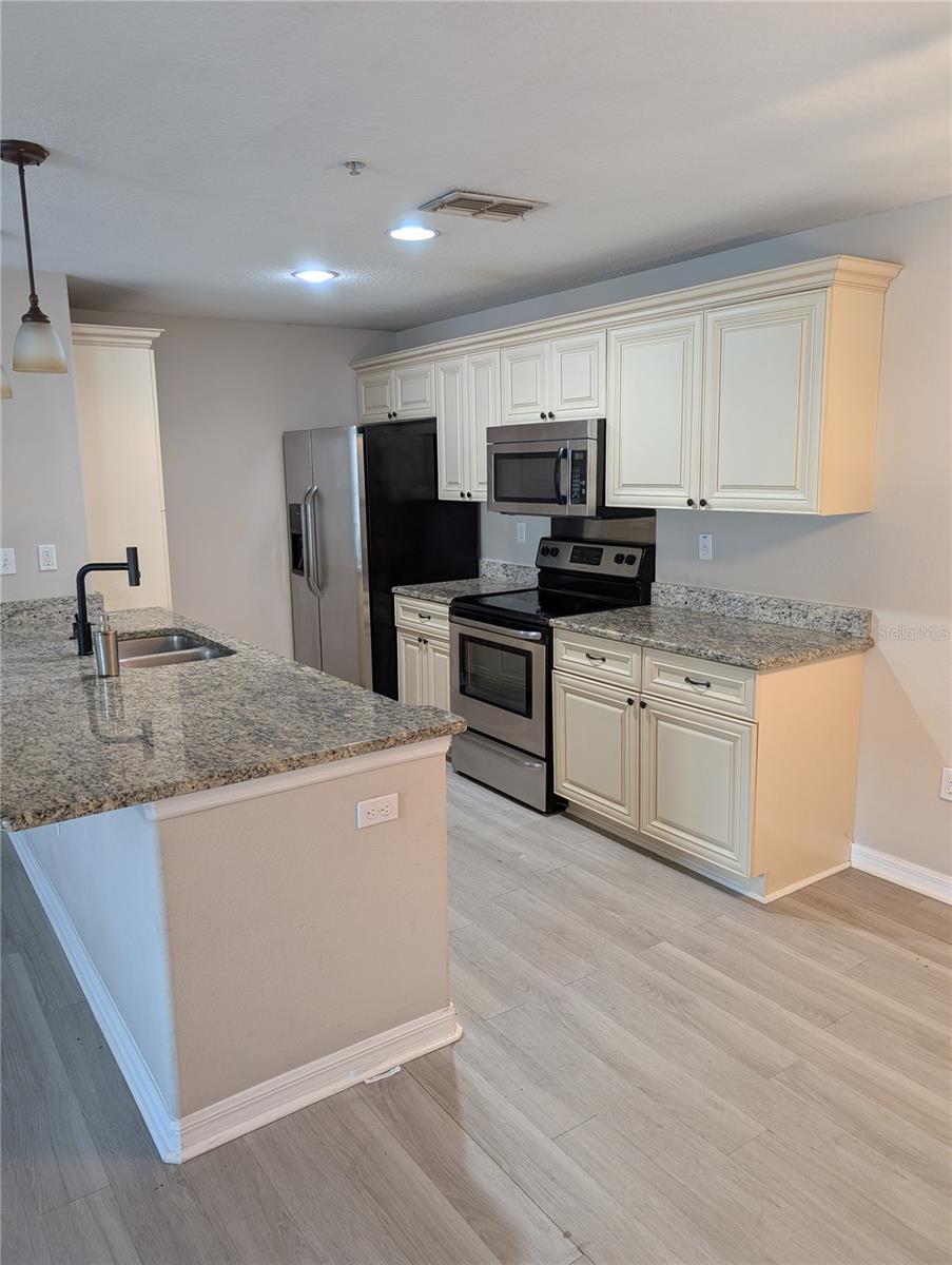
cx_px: 476
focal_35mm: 24
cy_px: 632
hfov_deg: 56.9
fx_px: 878
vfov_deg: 71.5
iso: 40
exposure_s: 1/120
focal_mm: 6.9
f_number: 1.68
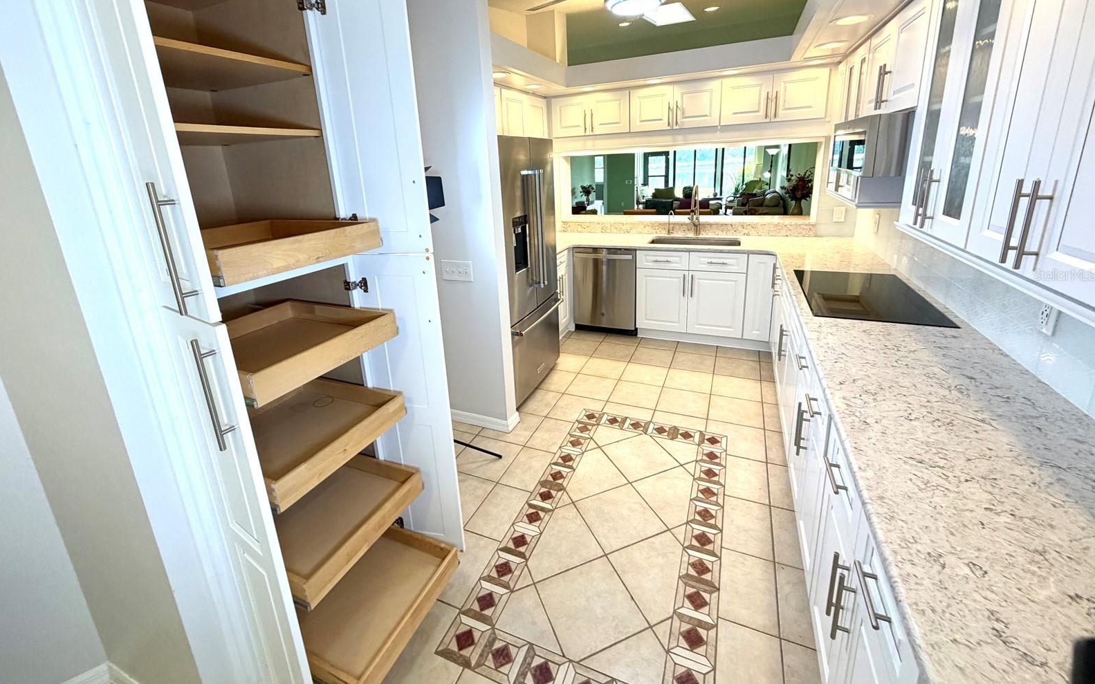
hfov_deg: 101.5
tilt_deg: -15.2
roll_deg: +2.3
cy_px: 275
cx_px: 545
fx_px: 448
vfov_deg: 74.0
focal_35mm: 15
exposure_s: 1/120
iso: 200
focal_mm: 2.22
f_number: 2.2
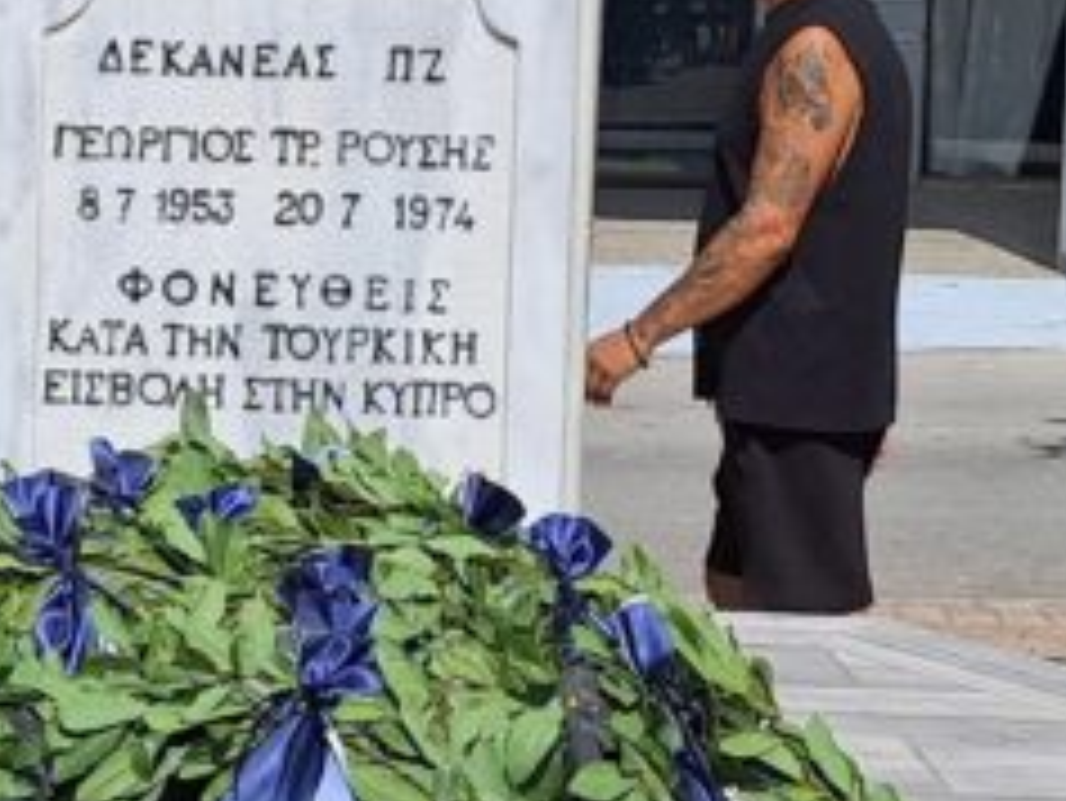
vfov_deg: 11.9
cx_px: -13
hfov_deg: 15.6
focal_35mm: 124
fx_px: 3821
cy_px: 99
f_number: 1.8
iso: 40
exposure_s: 1/5025
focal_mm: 5.54
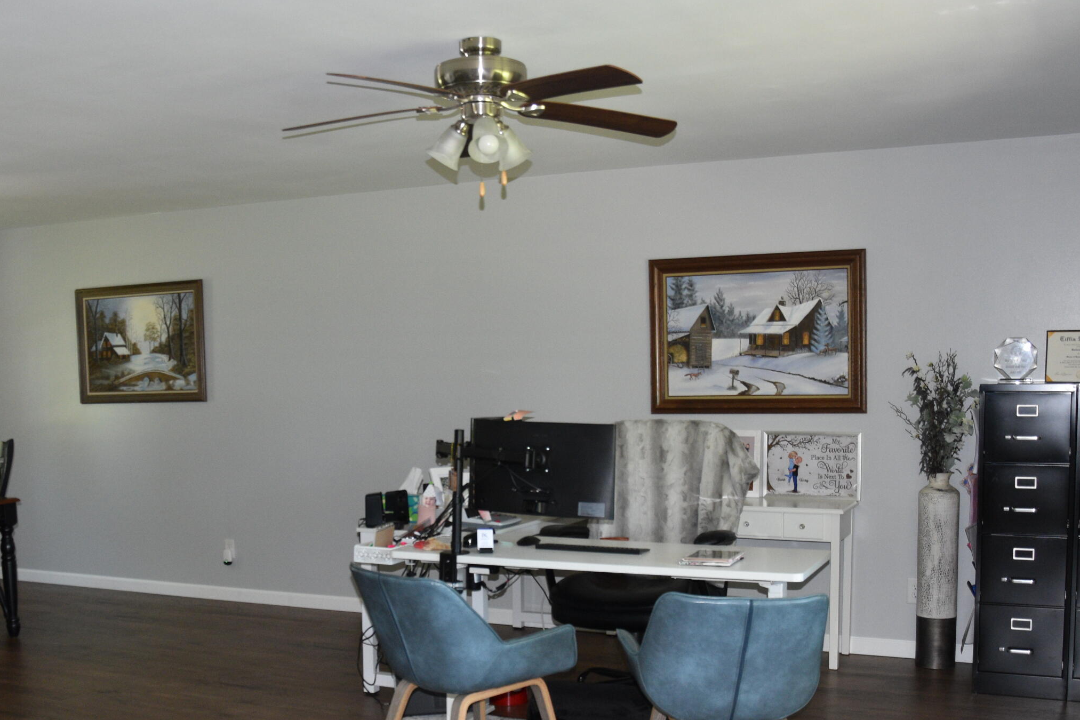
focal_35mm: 40
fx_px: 1200
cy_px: 498
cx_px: 465
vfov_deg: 33.0
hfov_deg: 48.3
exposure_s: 1/60
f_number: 4
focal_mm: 18
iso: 1000
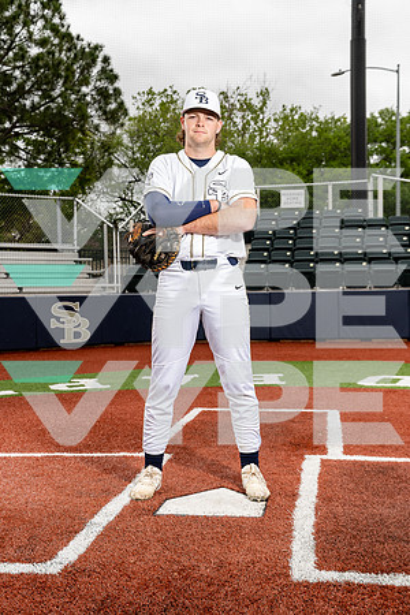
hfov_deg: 29.2
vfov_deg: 42.7
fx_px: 786
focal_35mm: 46
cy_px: 308
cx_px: 205
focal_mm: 46
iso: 200
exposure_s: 1/250
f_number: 6.3
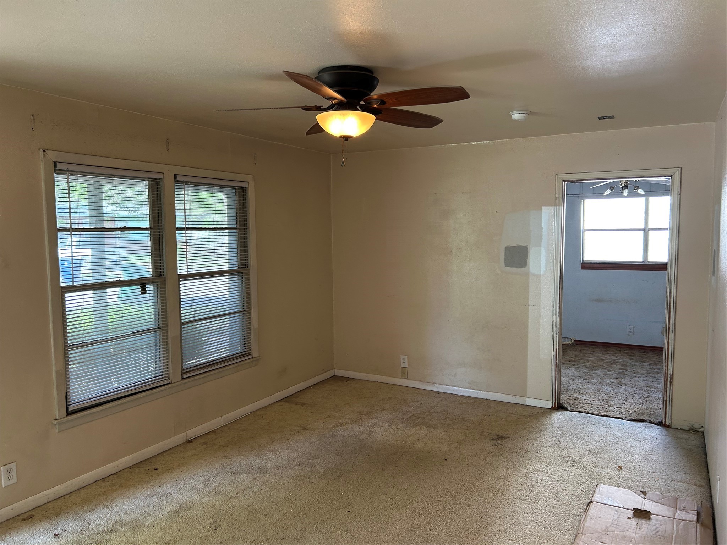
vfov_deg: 53.1
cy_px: 272
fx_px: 546
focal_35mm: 26
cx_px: 364
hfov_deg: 67.3
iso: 80
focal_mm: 5.7
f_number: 1.5
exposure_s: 1/60
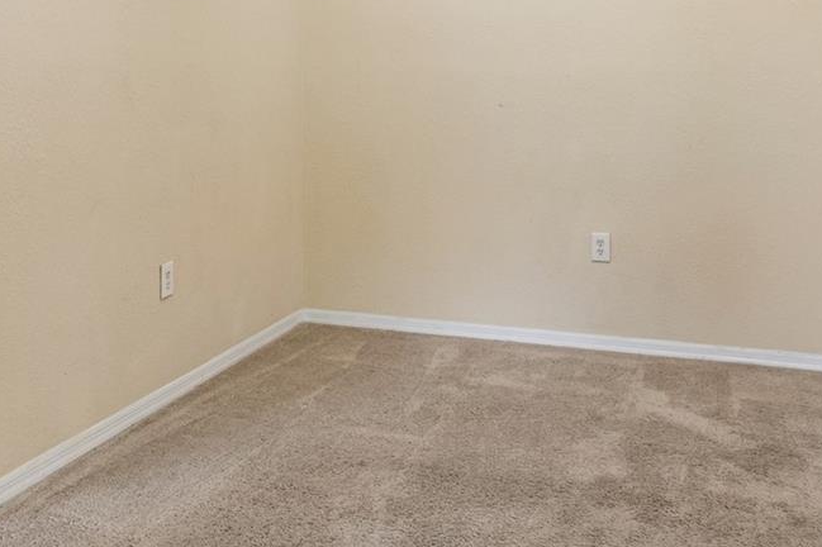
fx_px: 844
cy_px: 108
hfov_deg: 51.8
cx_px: 372
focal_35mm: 37
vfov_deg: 34.8
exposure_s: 1/5
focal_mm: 10
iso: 100
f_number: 7.1
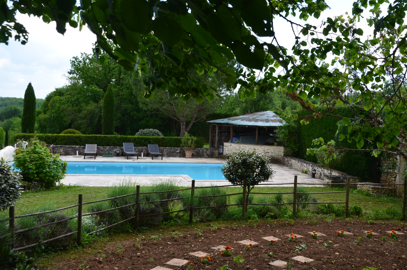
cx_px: 204
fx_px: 457
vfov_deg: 32.9
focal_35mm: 40
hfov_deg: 48.0
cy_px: 135
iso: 320
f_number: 10
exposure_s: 1/250
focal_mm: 27
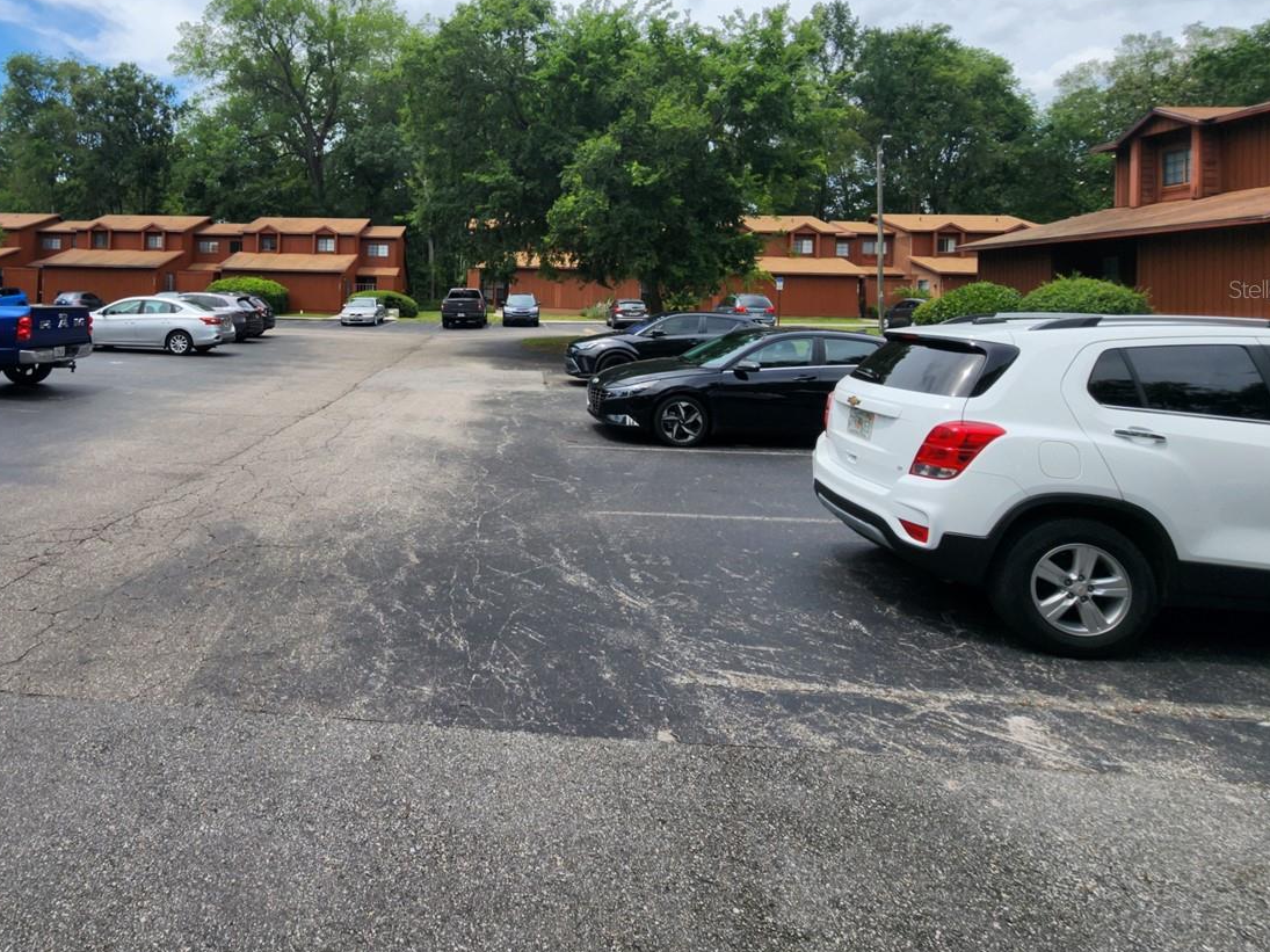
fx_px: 697
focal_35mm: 19
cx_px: 411
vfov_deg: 66.1
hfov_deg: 81.5
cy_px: 289
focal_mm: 2.2
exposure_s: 1/2016
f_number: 2.2
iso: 50
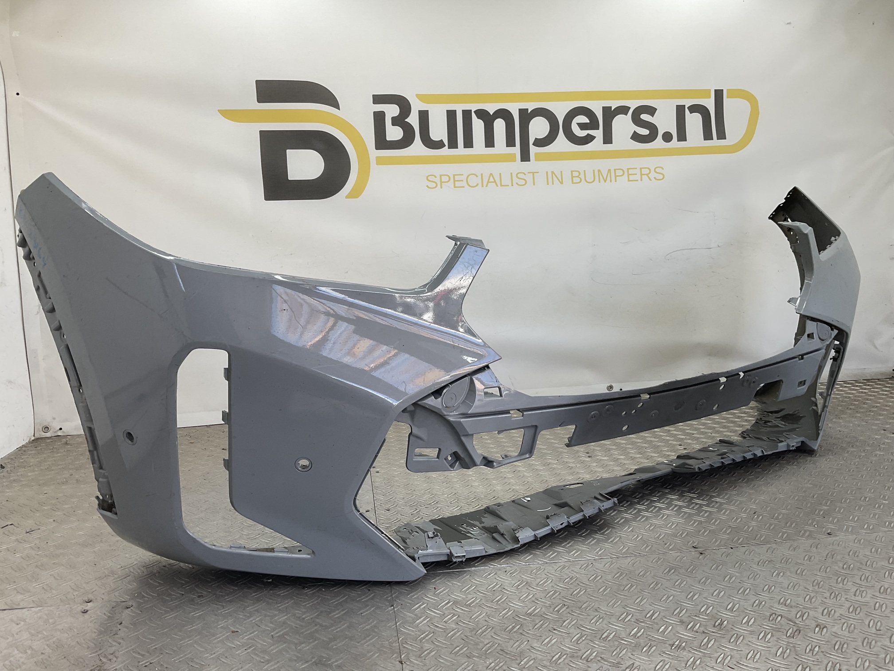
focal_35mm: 29
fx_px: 749
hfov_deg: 61.7
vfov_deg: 48.2
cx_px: 447
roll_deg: +1.4
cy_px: 336
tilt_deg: -7.4
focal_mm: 3
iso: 16
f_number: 1.8
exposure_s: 1/144
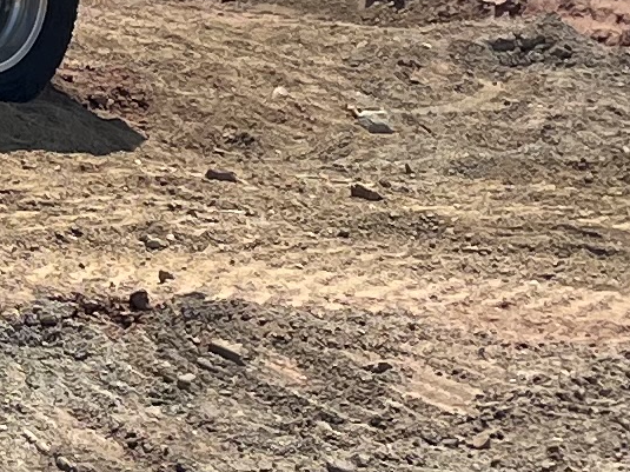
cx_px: -511
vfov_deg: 7.5
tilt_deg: -3.9
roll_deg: -1.0
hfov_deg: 9.6
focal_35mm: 196
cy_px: -171
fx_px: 3566
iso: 50
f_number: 1.5
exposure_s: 1/6211
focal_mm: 5.7
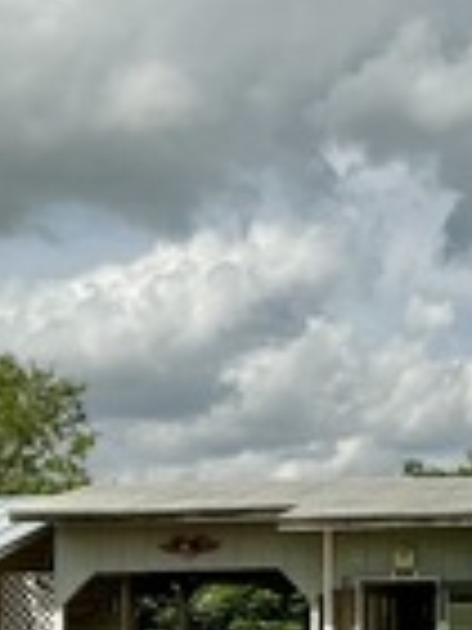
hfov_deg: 15.3
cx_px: 355
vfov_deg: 20.1
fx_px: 1745
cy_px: 562
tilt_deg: +2.5
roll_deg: +1.0
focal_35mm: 96
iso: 25
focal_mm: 3
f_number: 1.8
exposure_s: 1/5263
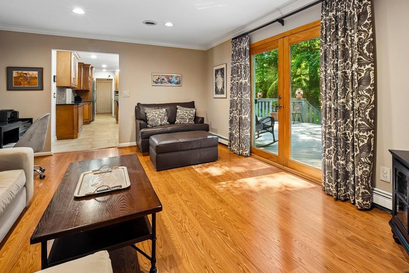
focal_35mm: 16
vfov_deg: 73.7
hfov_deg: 96.7
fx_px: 182
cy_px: 135
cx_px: 215
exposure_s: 1/13
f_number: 7.1
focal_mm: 14
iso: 800
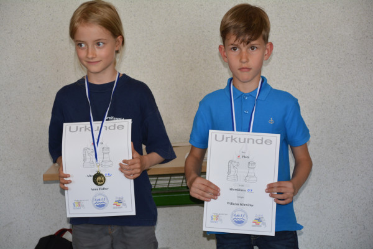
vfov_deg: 11.4
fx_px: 1243
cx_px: 186
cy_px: 124
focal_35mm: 120
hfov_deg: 17.1
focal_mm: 80
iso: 720
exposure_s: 1/60
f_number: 5.3
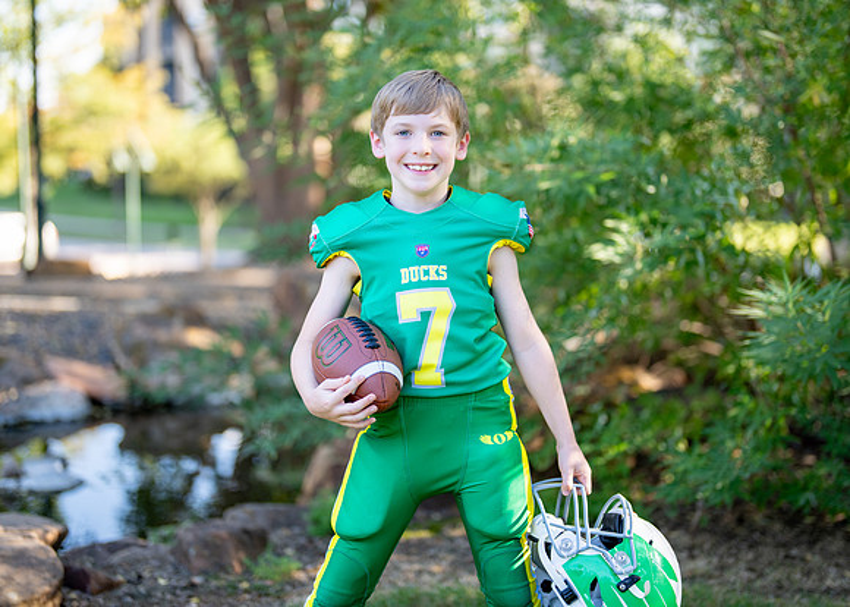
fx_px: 1398
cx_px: 452
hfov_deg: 33.8
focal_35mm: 58
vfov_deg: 24.5
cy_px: 274
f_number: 1.2
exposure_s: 1/800
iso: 100
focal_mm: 50
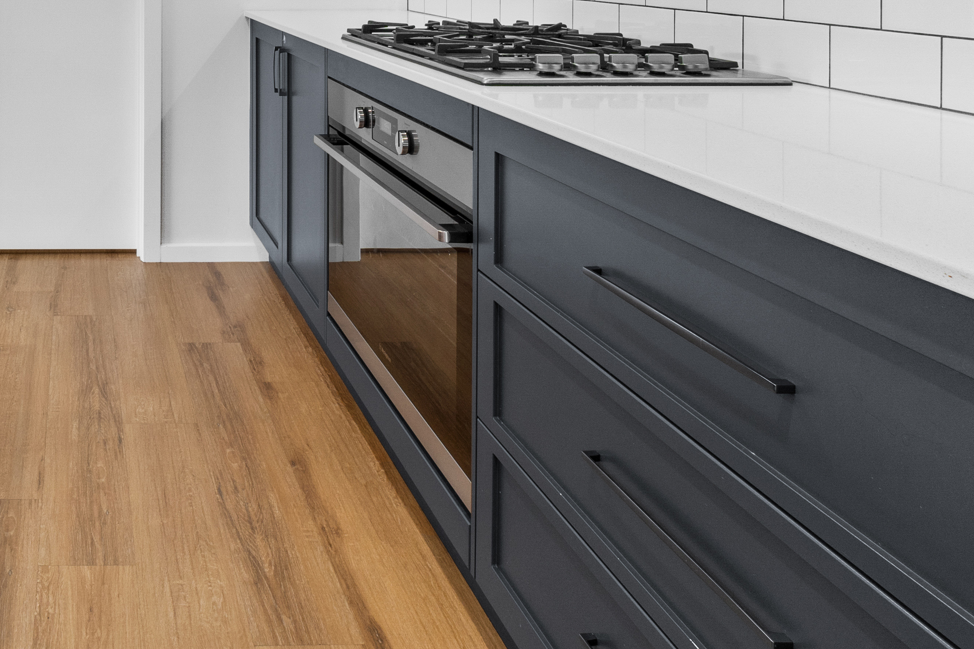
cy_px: -40
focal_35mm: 35
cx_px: 86
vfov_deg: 33.6
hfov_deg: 48.3
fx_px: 947
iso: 200
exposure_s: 1/2.5
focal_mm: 10
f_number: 8
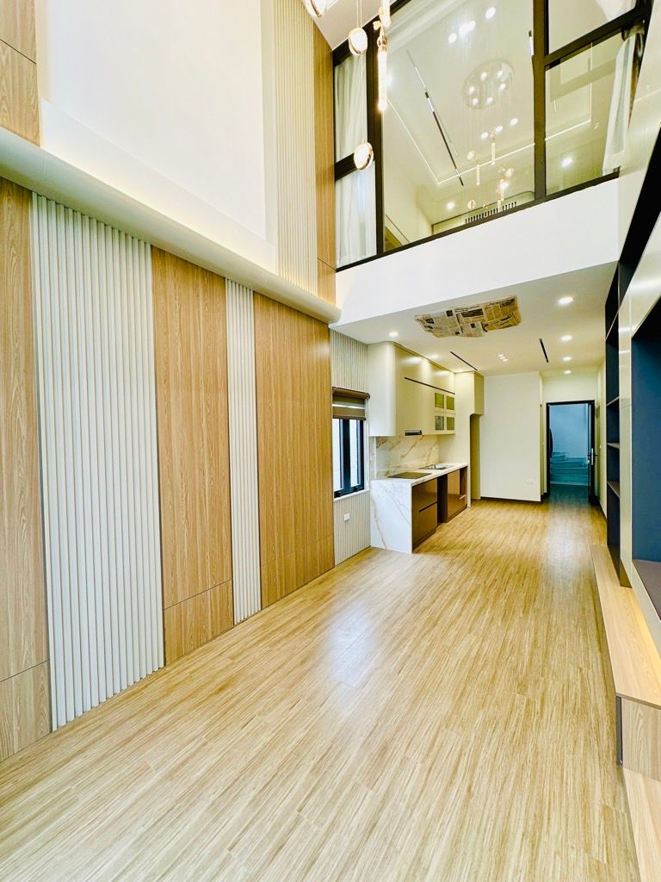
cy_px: 441
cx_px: 330
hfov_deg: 85.7
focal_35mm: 14
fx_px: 356
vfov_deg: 102.1
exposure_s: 1/100
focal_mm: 2.22
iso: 100
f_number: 2.2
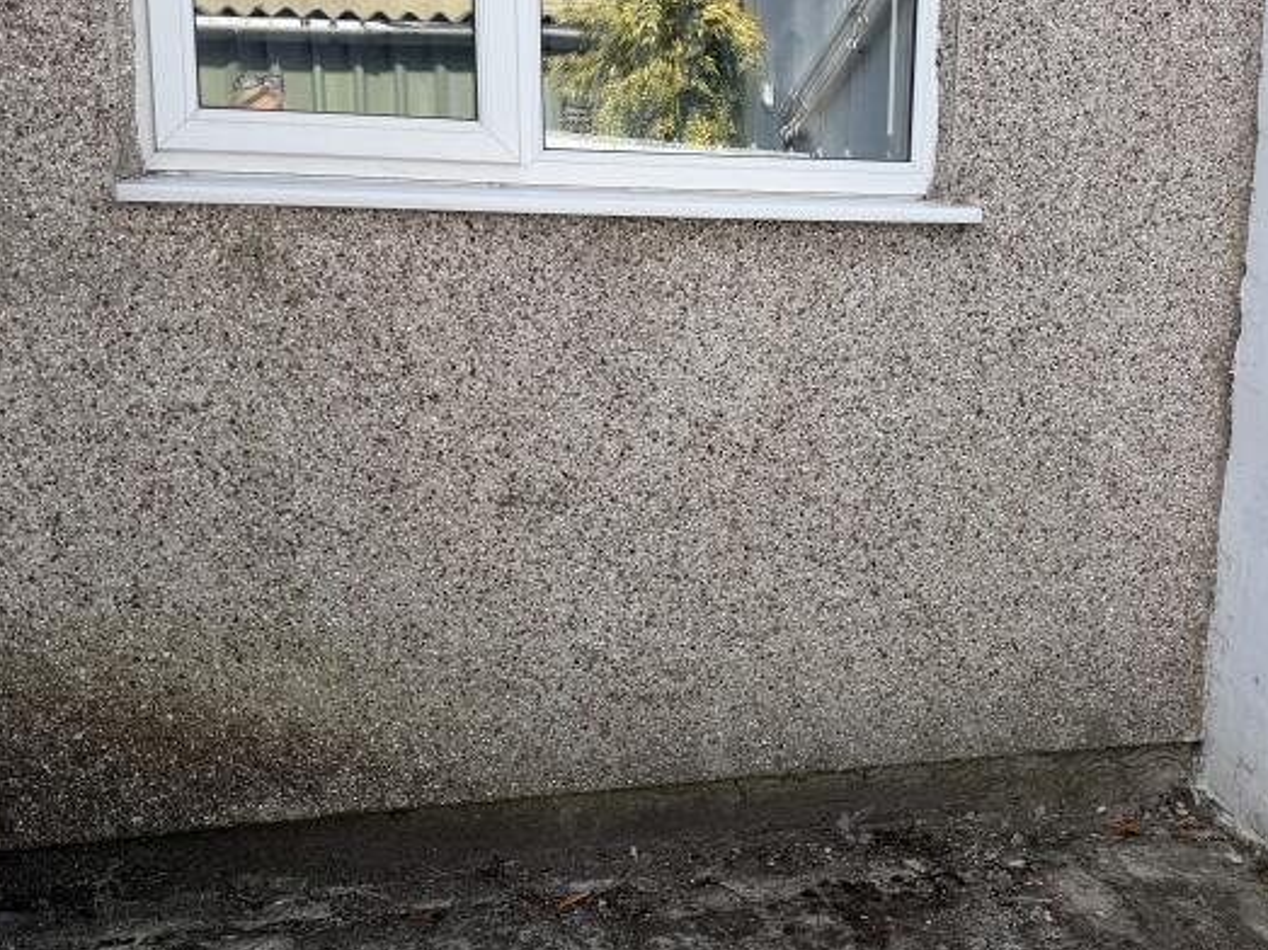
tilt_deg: -14.9
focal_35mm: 47
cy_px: 616
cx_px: 868
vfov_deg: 30.7
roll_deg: -1.6
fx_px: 1721
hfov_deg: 39.8
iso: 80
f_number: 1.78
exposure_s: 1/1250
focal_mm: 6.76
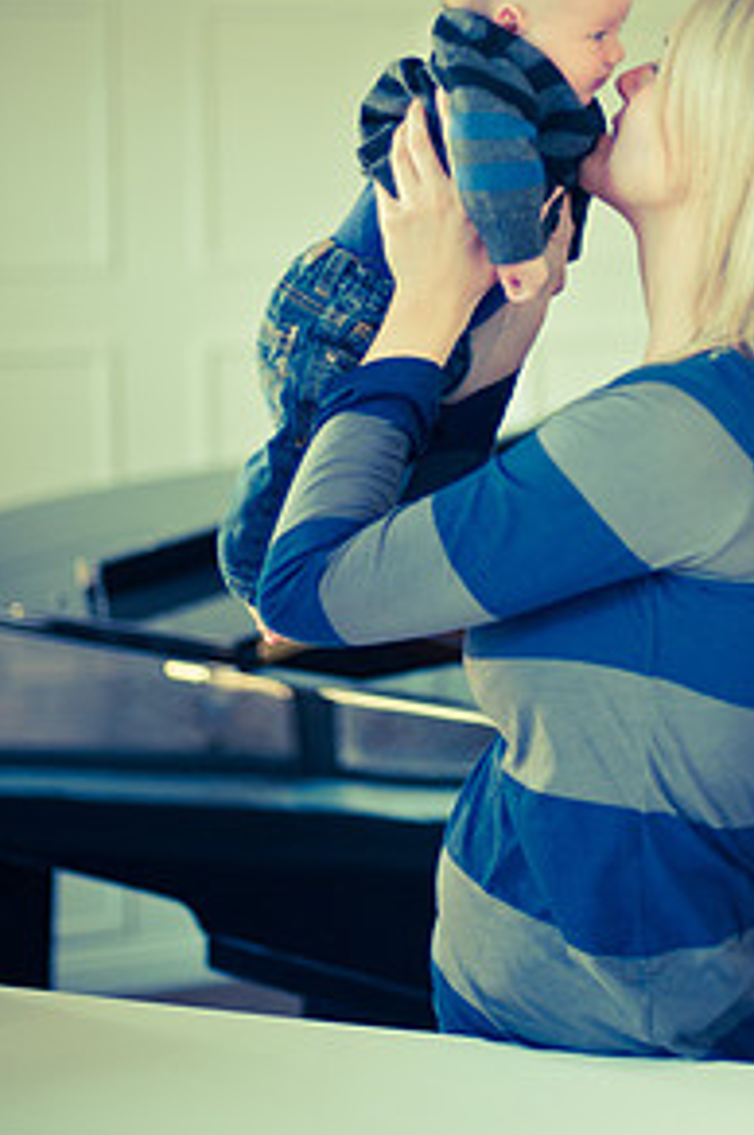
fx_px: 2425
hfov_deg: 17.6
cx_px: 480
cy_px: 404
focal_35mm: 77
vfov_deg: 26.2
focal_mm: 50
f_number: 1.4
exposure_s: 1/125
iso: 400
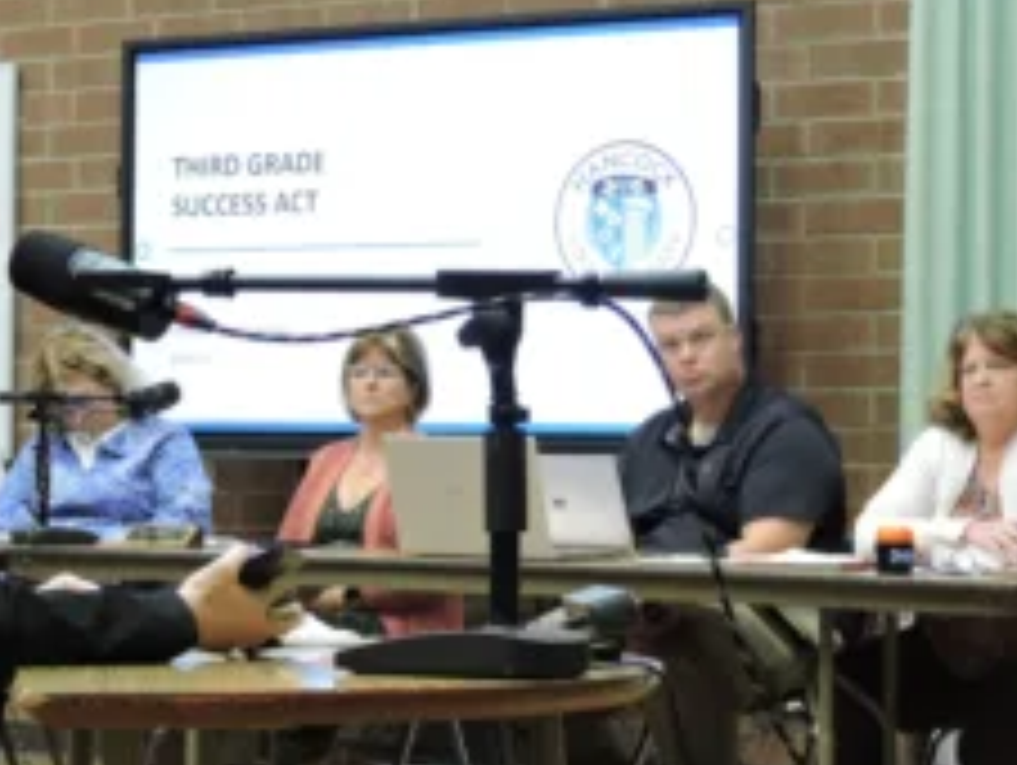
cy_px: 518
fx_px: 3559
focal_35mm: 121
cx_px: 205
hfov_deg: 16.2
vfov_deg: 12.3
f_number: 3.9
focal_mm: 13.4
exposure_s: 1/25
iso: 400
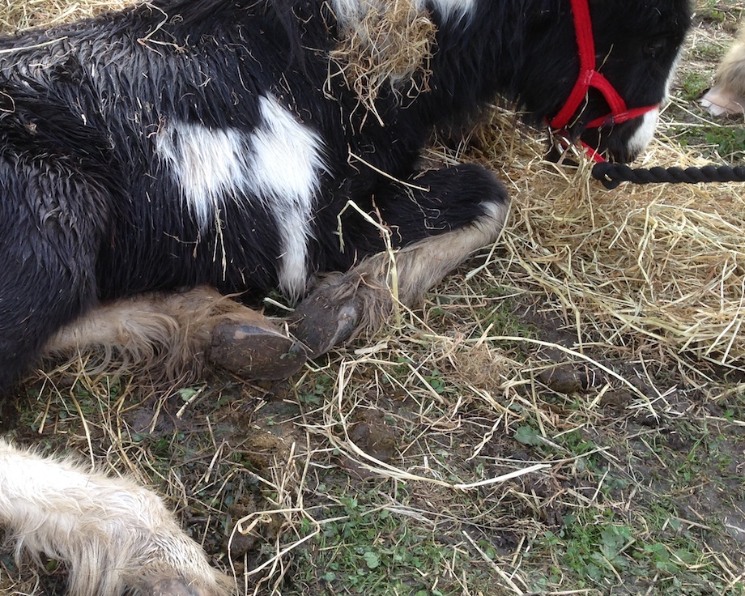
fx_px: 1080
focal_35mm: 49
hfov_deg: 37.3
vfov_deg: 30.8
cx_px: 211
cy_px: 285
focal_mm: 4.12
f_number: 2.4
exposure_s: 1/167
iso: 50
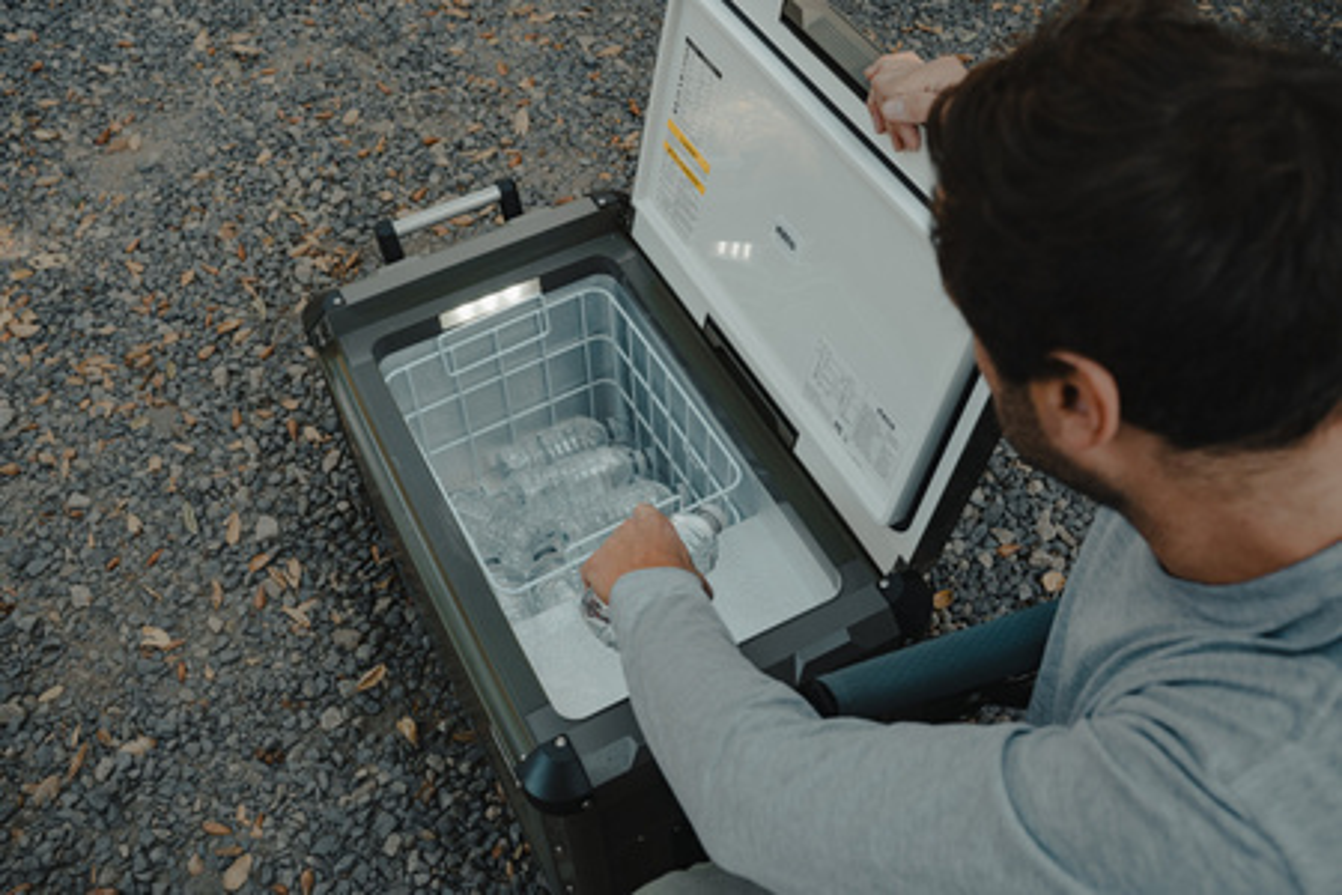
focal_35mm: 35
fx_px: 1305
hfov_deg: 54.4
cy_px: 448
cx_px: 671
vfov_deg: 37.9
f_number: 5.6
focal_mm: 35
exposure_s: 1/125
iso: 400
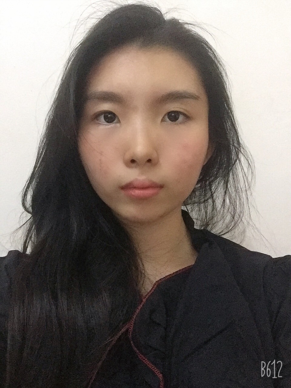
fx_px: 347
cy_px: 194
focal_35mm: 31
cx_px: 146
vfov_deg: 58.4
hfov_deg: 45.4
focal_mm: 2.65
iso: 800
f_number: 2.2
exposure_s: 1/30
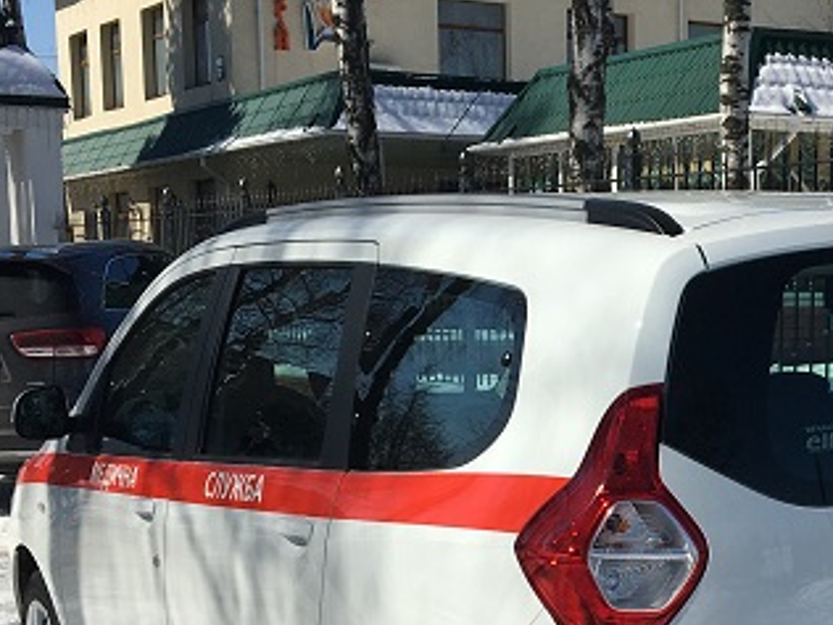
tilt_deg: -9.1
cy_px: 576
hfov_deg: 25.9
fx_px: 1781
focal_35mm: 74
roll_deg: +0.0
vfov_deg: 19.5
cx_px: 642
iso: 25
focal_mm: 4.15
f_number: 2.2
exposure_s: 1/3205
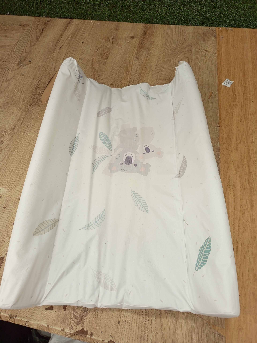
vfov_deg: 71.6
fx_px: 238
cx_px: 128
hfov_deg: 56.8
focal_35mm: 24
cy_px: 172
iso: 88
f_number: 1.7
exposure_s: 1/100
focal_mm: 5.24
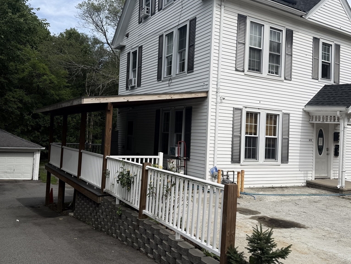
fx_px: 324
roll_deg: -1.4
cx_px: 176
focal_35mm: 32
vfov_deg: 44.2
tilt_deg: +0.4
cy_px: 130
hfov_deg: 56.8
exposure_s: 1/4405
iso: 80
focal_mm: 6.76
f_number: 1.78
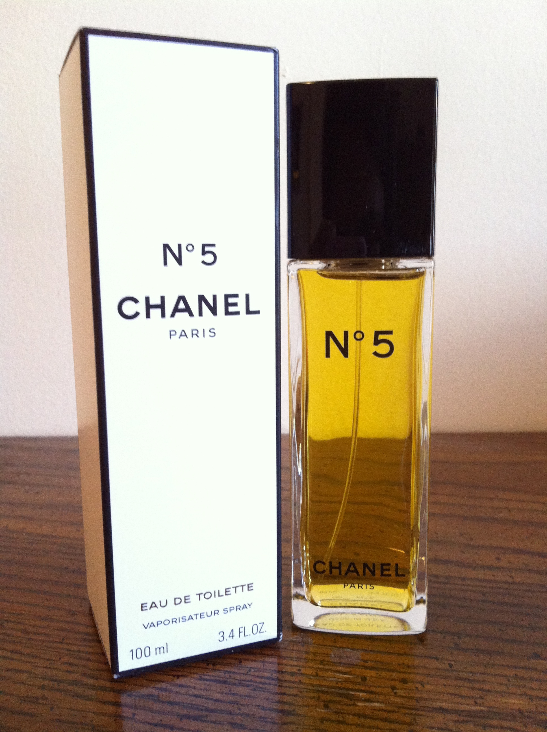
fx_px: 739
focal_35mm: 35
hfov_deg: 40.6
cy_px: 366
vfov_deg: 52.7
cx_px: 274
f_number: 2.8
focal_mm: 3.85
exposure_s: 1/17
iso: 320
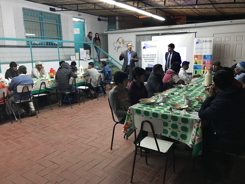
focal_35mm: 28
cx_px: 122
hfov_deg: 63.4
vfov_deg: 49.7
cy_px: 92
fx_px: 198
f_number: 1.8
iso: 64
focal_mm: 3.99
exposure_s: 1/17
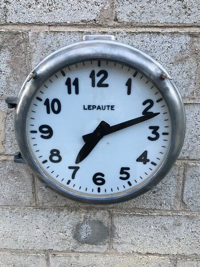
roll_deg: +1.8
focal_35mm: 29
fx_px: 223
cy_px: 134
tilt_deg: -19.4
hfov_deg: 48.2
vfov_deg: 61.7
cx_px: 100
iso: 100
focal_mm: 4.15
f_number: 2.2
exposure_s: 1/33
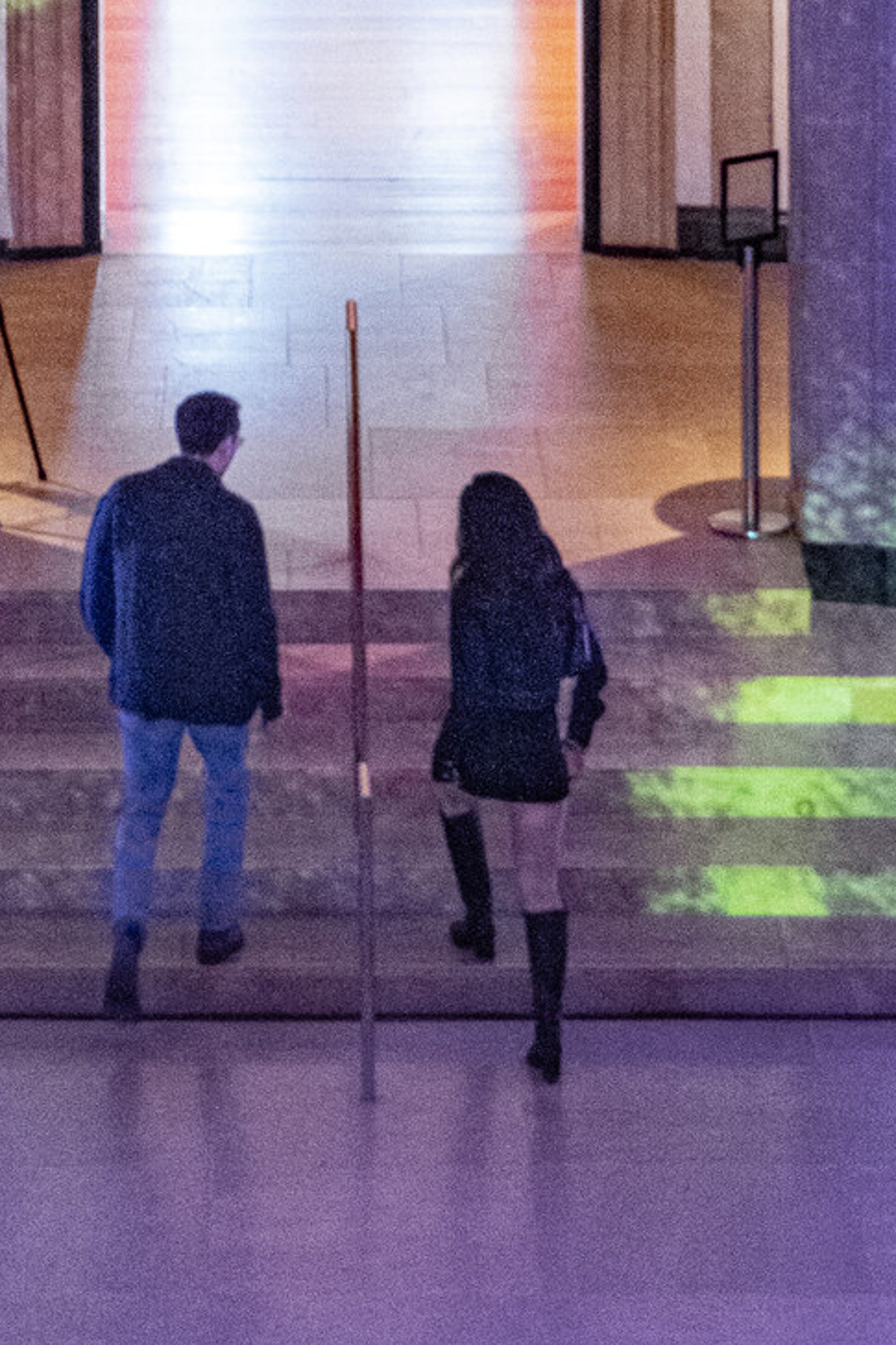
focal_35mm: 155
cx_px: 183
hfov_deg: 8.8
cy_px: -704
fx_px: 5789
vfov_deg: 12.6
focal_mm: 31.1
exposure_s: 1/60
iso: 6400
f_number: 2.8
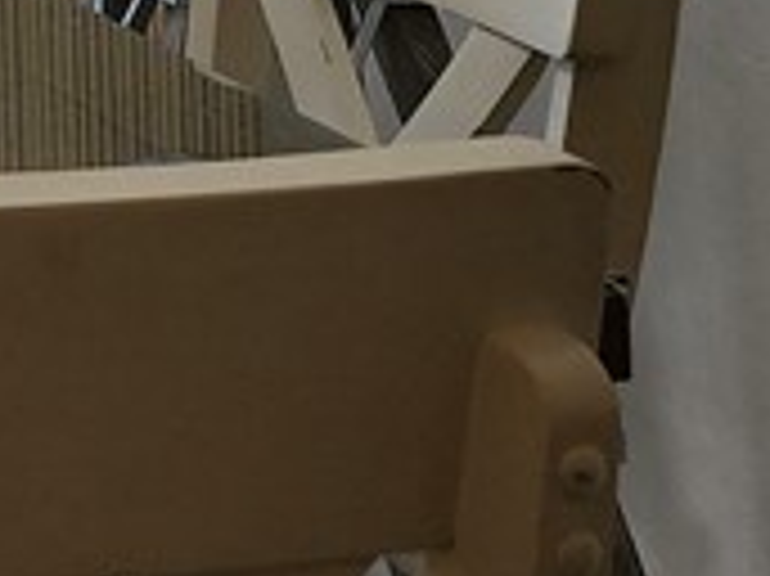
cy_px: -639
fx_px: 3068
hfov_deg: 12.2
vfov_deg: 9.8
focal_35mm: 138
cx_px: -914
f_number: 1.8
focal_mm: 6.4
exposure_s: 1/120
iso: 64
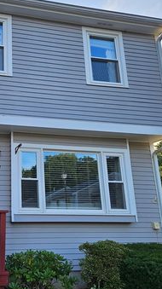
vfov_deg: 54.0
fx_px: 283
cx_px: 9
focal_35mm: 37
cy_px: 141
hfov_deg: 30.2
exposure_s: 1/379
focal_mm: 5.4
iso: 25
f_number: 1.8
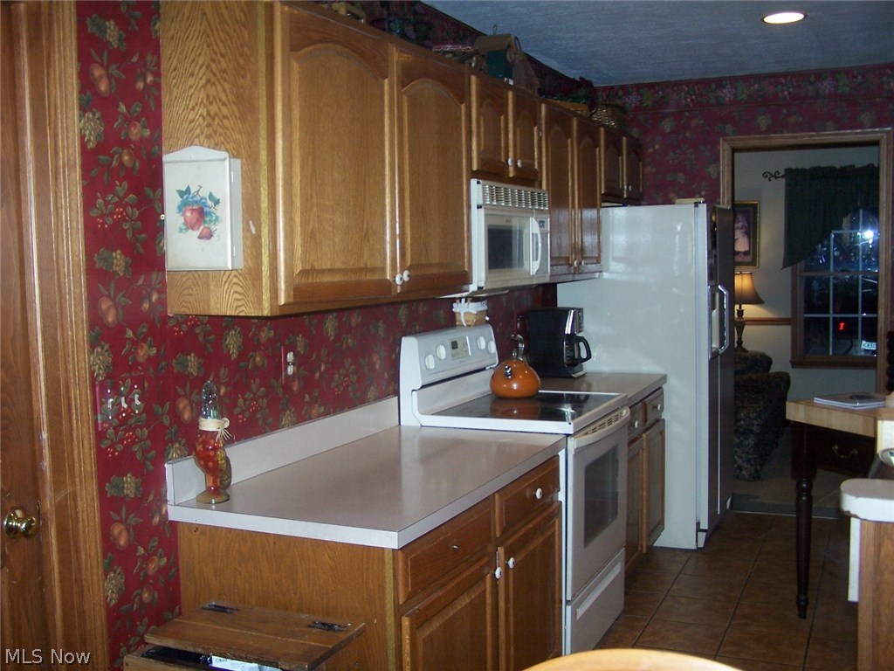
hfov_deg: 49.0
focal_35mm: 38
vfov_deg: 37.7
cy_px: 336
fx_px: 981
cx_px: 447
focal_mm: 6.3
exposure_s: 1/60
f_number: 2.8
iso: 140
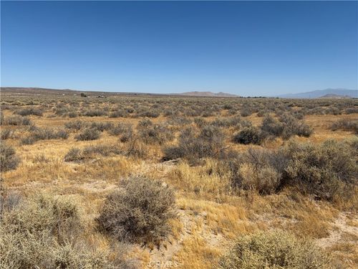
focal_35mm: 26
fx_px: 269
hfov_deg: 67.3
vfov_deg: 53.1
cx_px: 179
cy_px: 134
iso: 50
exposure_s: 1/6993
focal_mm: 5.96
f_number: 1.6
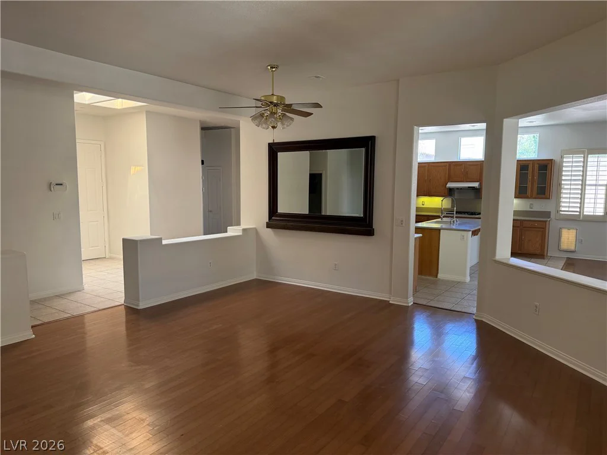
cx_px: 304
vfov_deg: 56.8
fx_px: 421
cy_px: 228
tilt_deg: -5.6
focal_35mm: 24
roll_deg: -0.7
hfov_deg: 71.6
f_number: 1.78
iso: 200
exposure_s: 1/97
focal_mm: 6.76
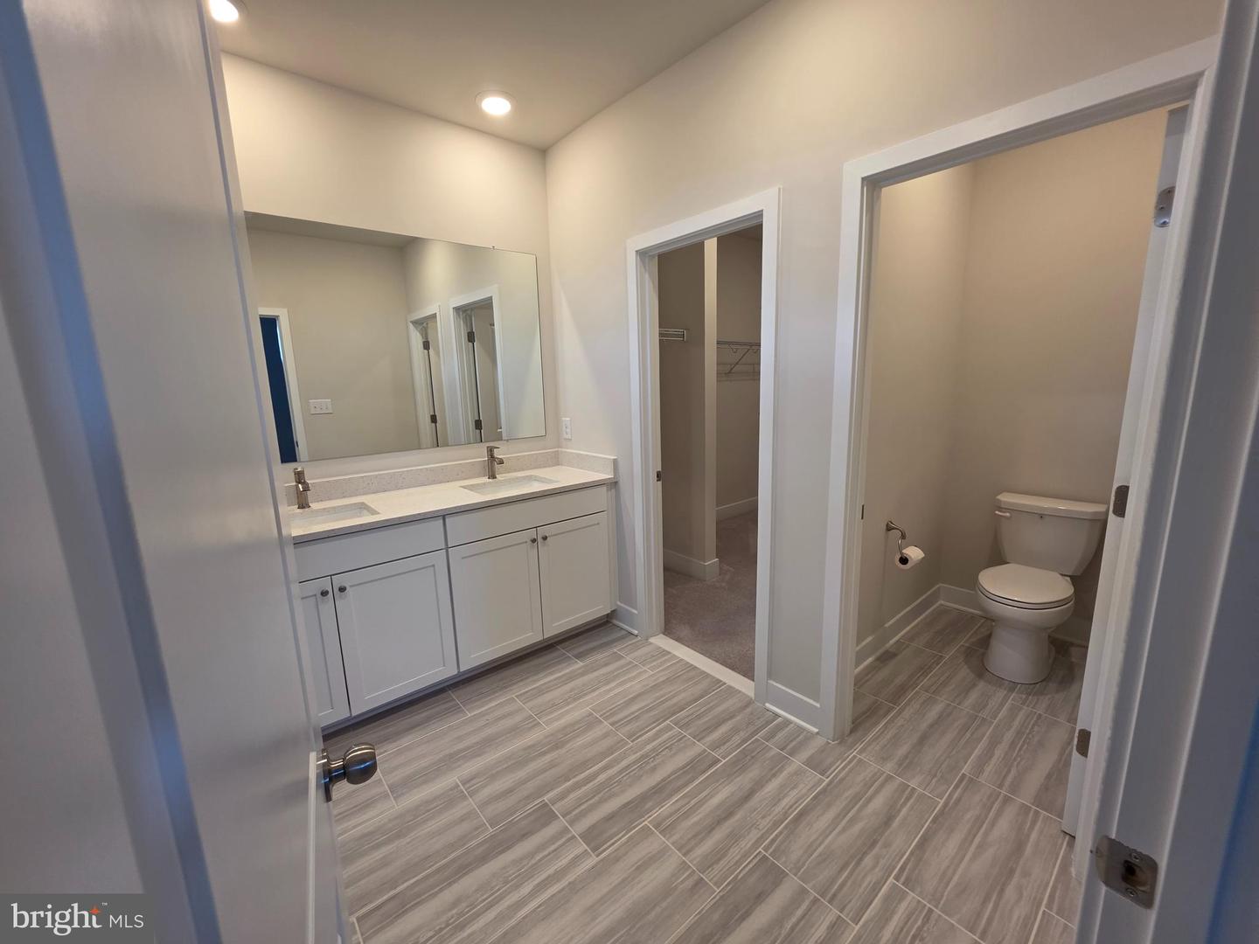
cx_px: 630
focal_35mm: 13
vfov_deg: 89.9
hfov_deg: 106.2
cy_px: 472
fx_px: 473
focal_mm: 2.2
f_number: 1.9
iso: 125
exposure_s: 1/120
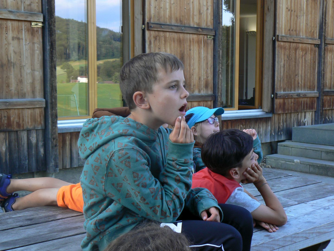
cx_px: 167
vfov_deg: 27.0
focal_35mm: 54
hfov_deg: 35.5
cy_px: 126
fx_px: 521
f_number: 4
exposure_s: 1/60
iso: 80
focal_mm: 9.1
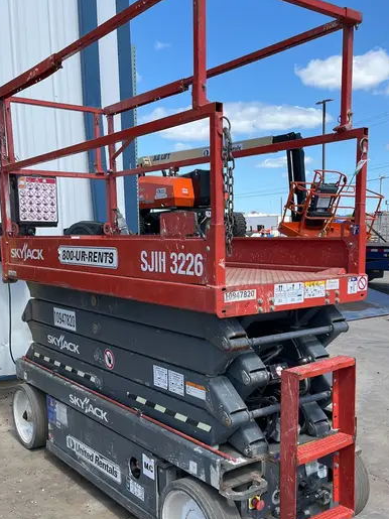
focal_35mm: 37
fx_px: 555
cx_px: 213
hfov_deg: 38.6
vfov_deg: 49.6
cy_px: 328
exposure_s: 1/2062
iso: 50
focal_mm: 5.1
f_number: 1.6
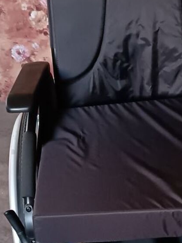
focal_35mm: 81
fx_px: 568
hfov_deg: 18.1
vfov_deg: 23.3
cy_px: 235
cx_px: 138
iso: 4962
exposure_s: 1/16.7
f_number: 1.75
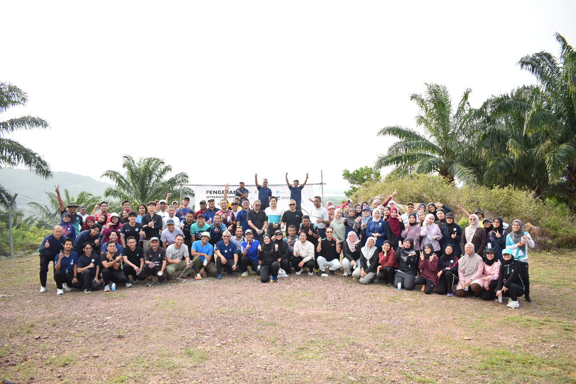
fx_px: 432
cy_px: 192
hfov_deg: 67.4
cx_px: 288
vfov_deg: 47.9
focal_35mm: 27
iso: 320
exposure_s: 1/500
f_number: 3.5
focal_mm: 18
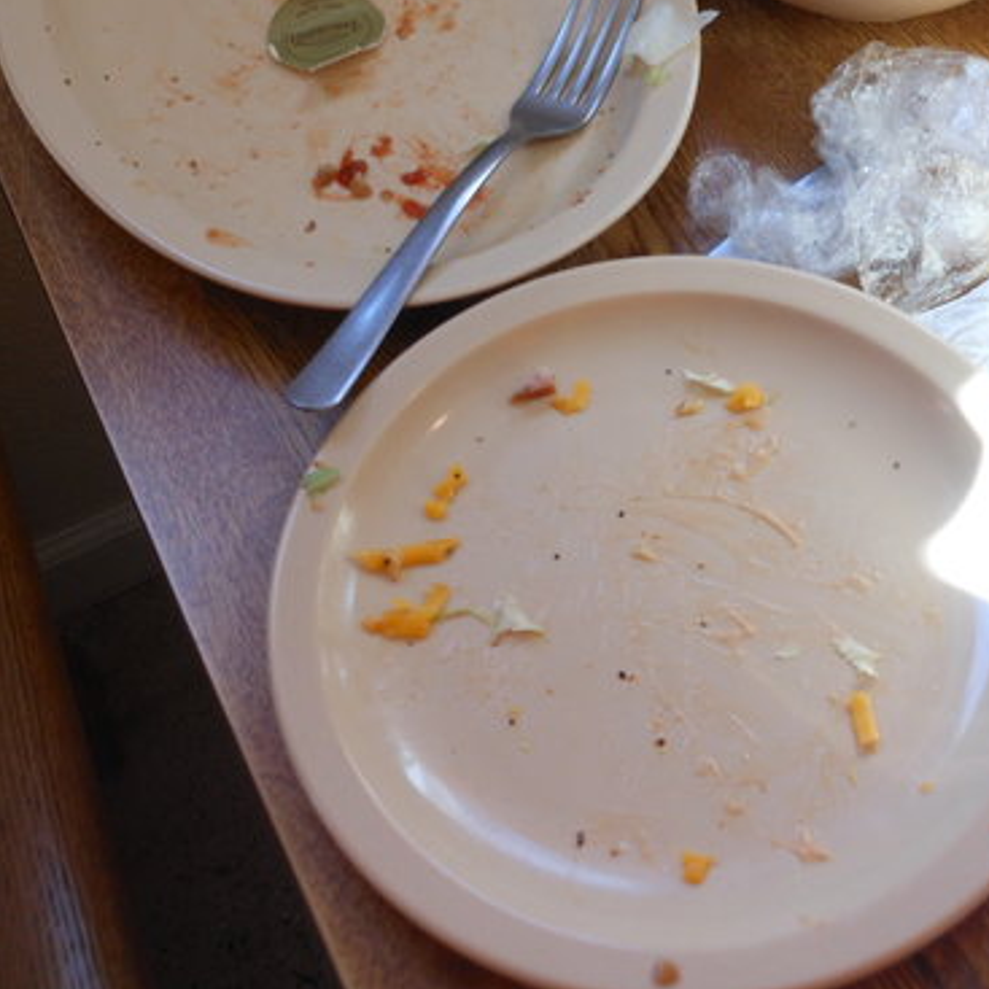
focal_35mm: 54
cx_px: 555
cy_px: 205
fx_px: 1745
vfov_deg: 30.9
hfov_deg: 31.6
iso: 80
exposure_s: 1/40
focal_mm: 5
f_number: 3.7
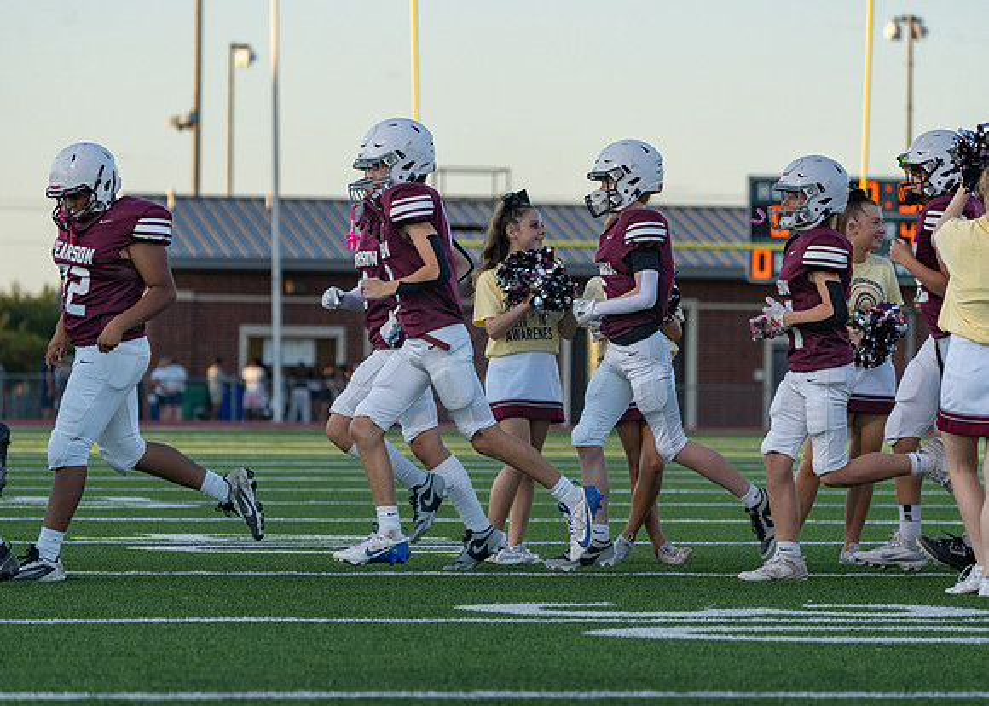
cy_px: 353
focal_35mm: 211
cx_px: 494
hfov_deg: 9.6
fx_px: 5916
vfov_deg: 6.8
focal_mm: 200
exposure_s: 1/1250
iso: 800
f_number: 5.6
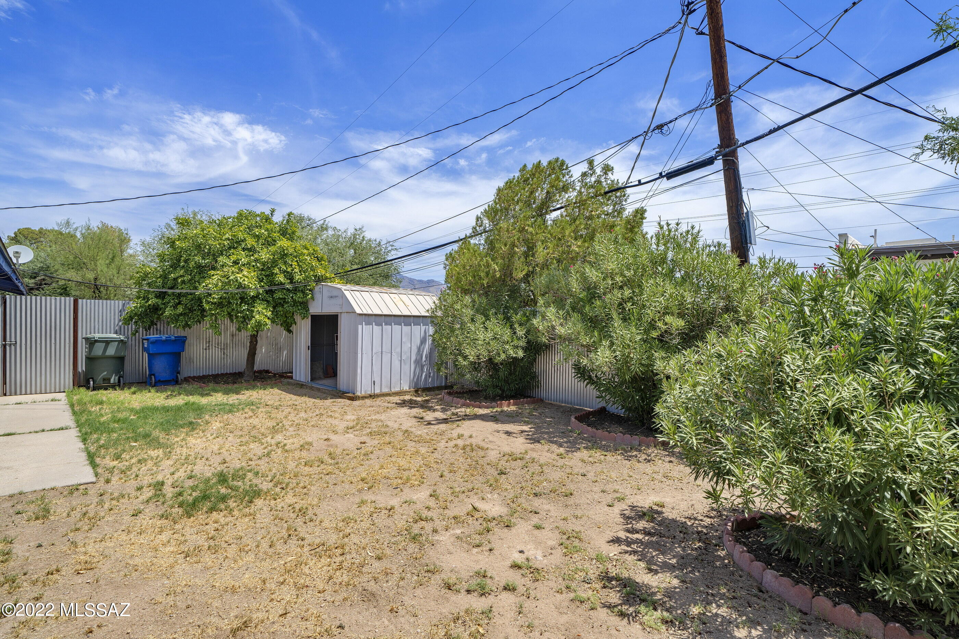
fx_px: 453
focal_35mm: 17
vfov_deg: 70.4
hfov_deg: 93.3
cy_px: 320
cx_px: 480
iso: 100
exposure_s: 1/160
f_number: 9
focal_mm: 17
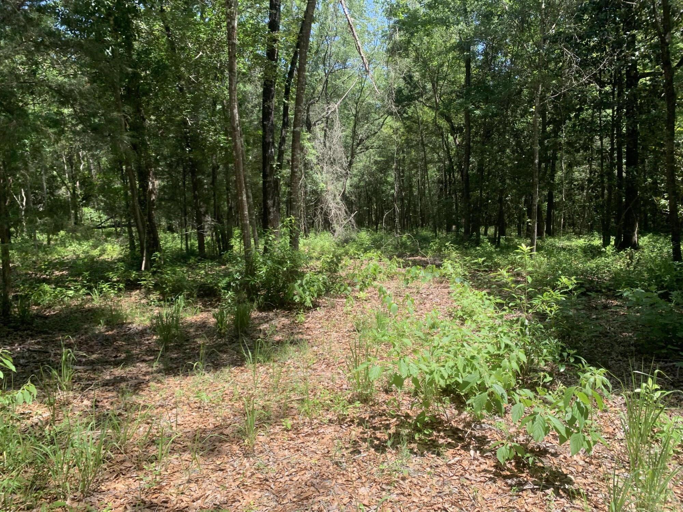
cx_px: 342
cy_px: 256
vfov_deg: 53.1
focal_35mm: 26
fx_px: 513
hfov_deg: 67.3
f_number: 1.8
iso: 25
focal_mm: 4.25
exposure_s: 1/507
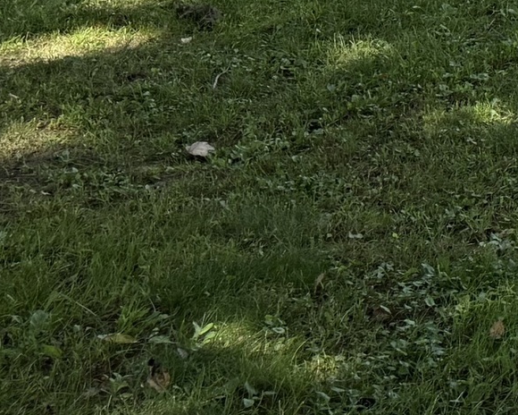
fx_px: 1901
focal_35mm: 124
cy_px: -472
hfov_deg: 13.5
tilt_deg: +0.8
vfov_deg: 11.1
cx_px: 997
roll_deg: -1.1
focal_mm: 6.76
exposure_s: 1/1949
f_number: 1.78
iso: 100
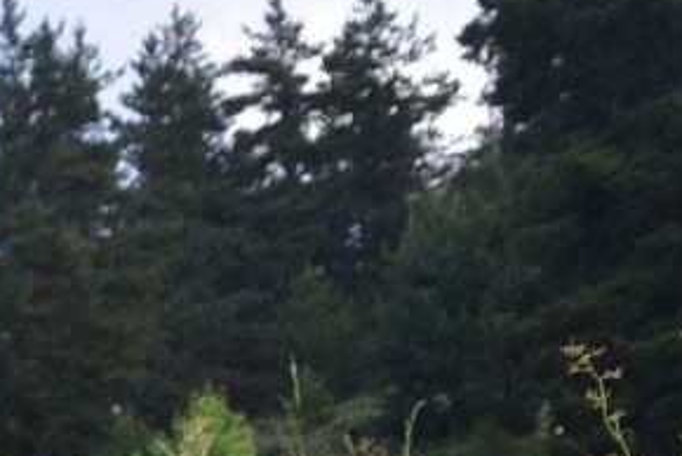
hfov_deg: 8.7
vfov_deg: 6.0
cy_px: 984
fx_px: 4248
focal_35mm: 224
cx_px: -640
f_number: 6.3
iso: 200
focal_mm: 50
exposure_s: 1/125
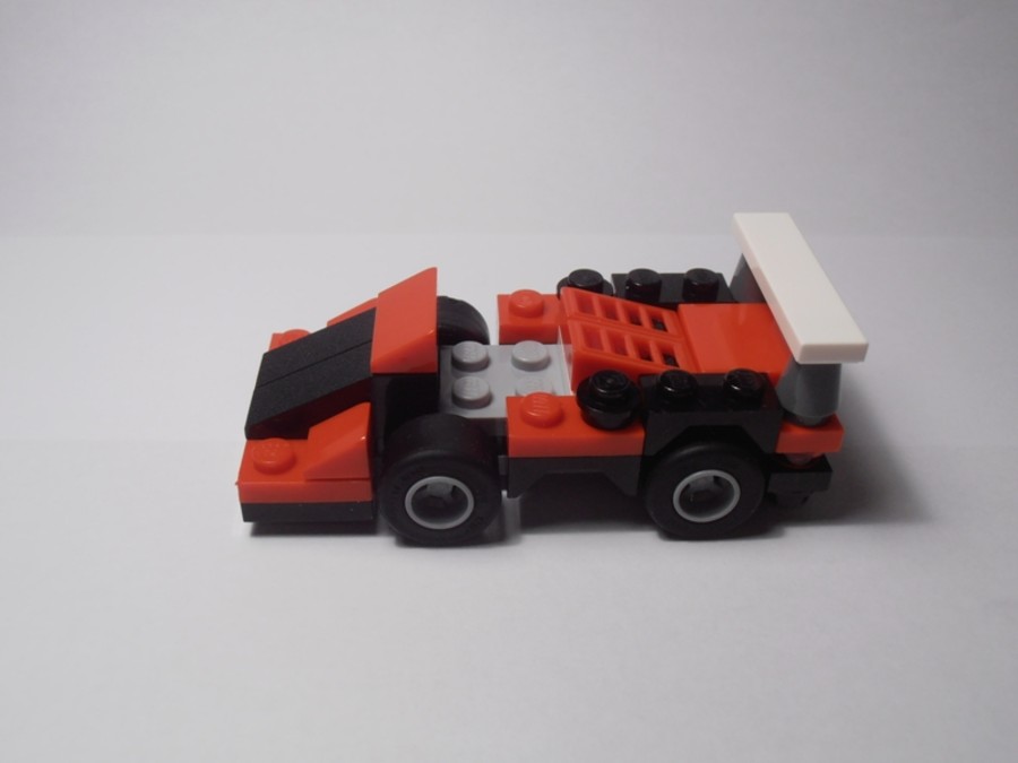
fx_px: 1088
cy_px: 382
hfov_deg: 50.1
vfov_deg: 38.7
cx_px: 509
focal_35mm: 37
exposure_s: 1/60
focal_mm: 6.61
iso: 80
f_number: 3.9
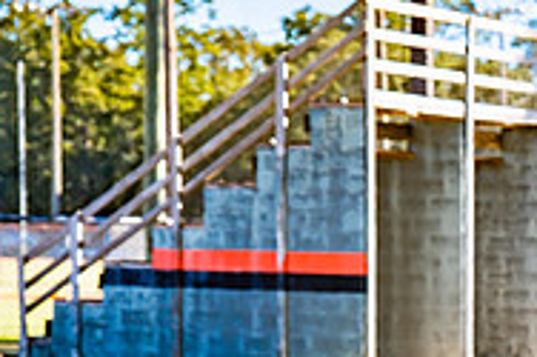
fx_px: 2355
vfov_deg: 8.6
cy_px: 440
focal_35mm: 158
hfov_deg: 12.4
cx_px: 811
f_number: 2.8
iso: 100
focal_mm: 48
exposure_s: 1/800
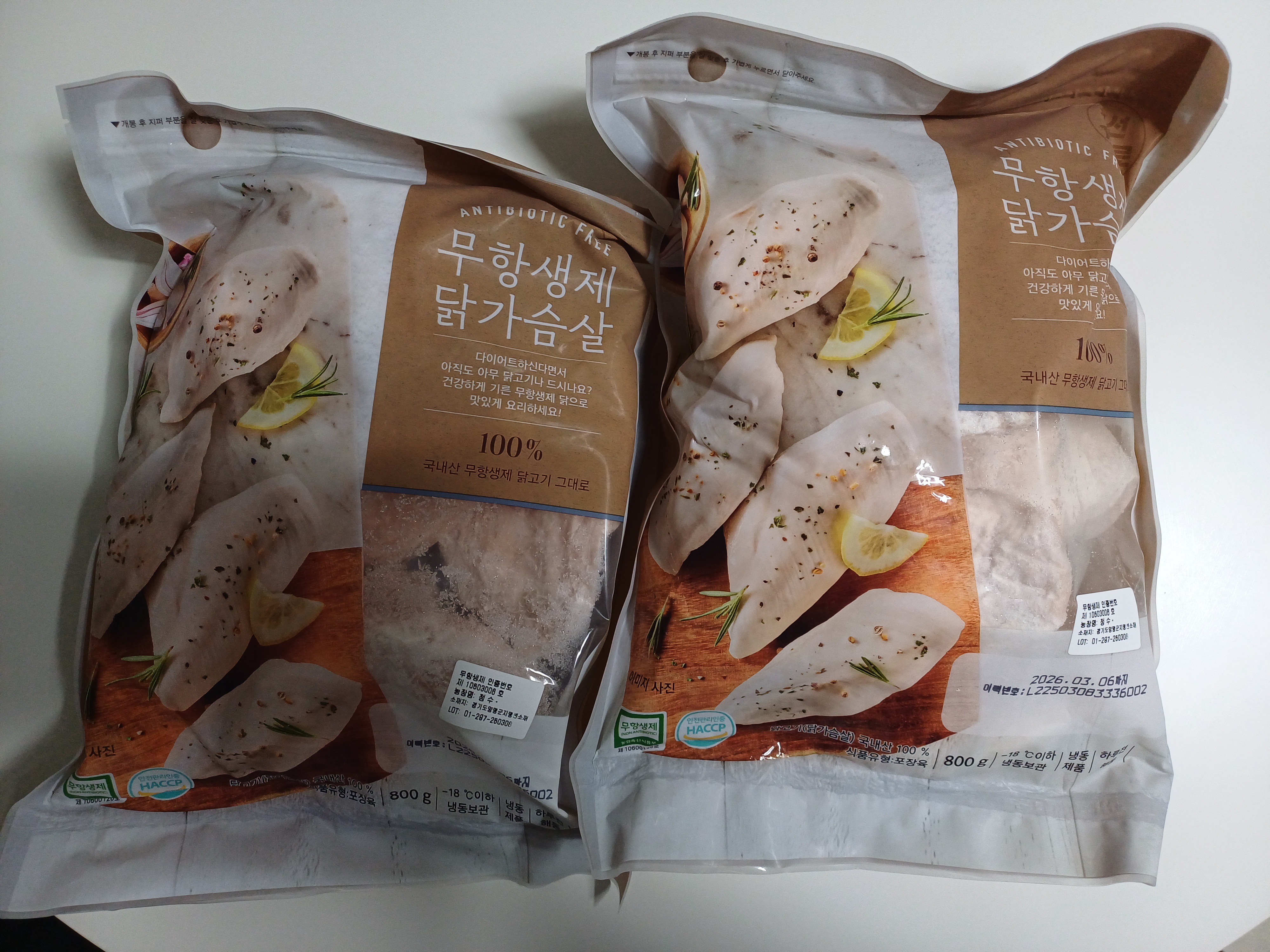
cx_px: 635
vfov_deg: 54.9
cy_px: 476
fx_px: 917
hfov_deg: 69.4
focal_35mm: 25
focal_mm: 4.65
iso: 160
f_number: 1.8
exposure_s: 1/60.2
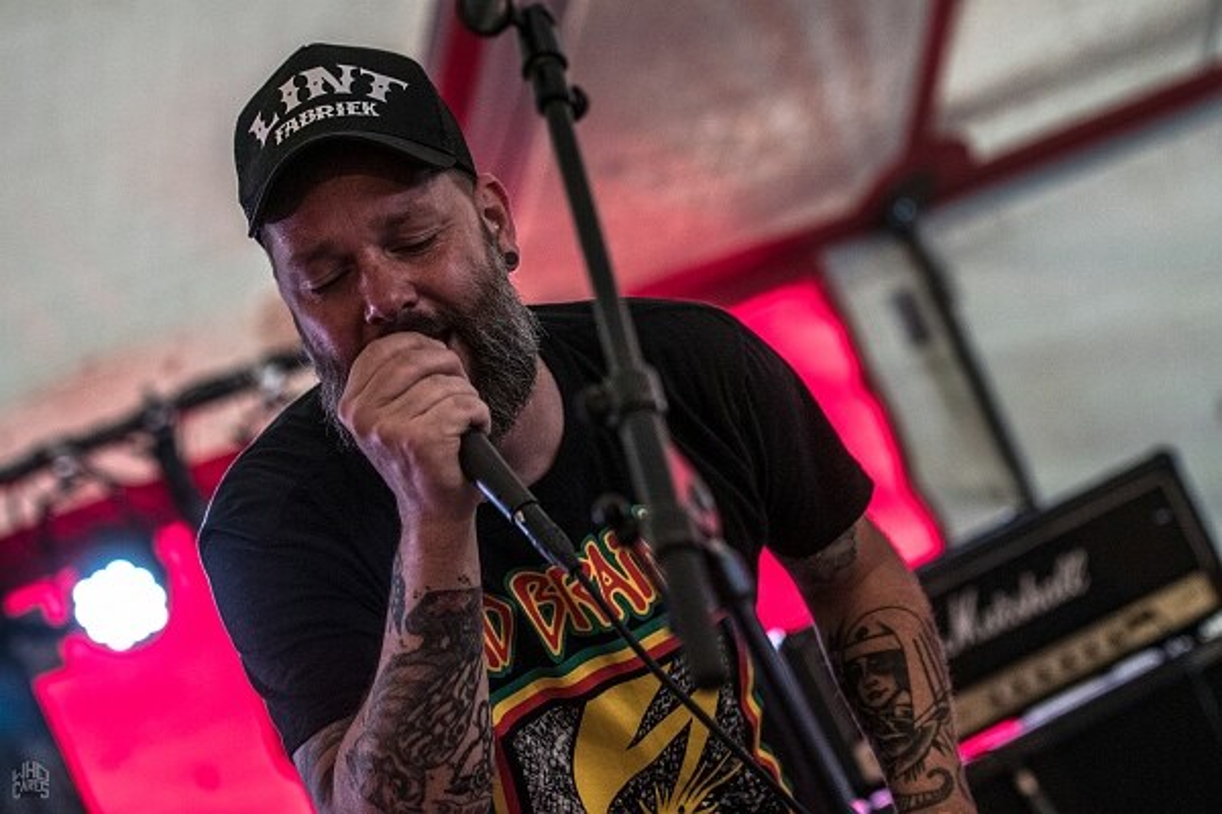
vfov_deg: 13.0
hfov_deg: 19.5
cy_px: 407
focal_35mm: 105
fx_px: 3564
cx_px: 611
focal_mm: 70
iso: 2000
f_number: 2.8
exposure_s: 1/100
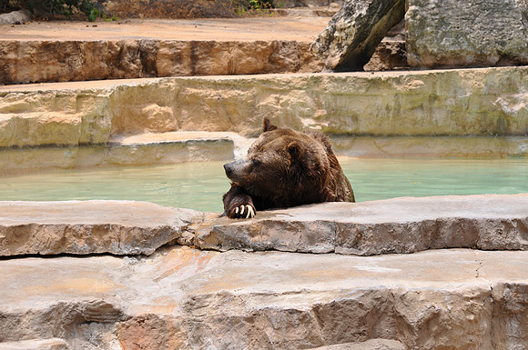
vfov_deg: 13.0
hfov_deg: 19.5
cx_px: 264
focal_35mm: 105
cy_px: 175
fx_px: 1538
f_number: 7.1
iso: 200
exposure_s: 1/800
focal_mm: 70
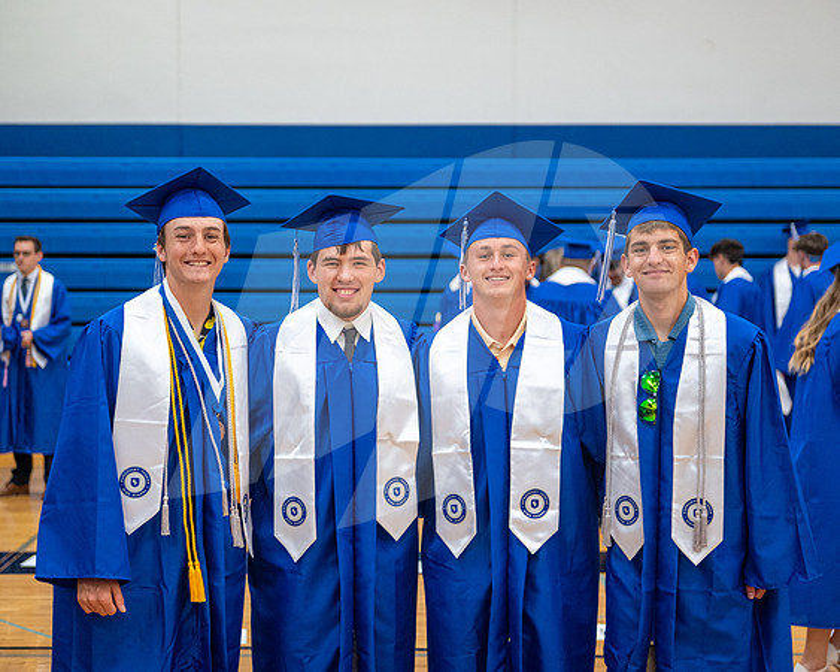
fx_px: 1689
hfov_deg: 27.9
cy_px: 328
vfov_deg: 22.5
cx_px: 410
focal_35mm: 68
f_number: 2.8
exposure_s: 1/250
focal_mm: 58
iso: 2000
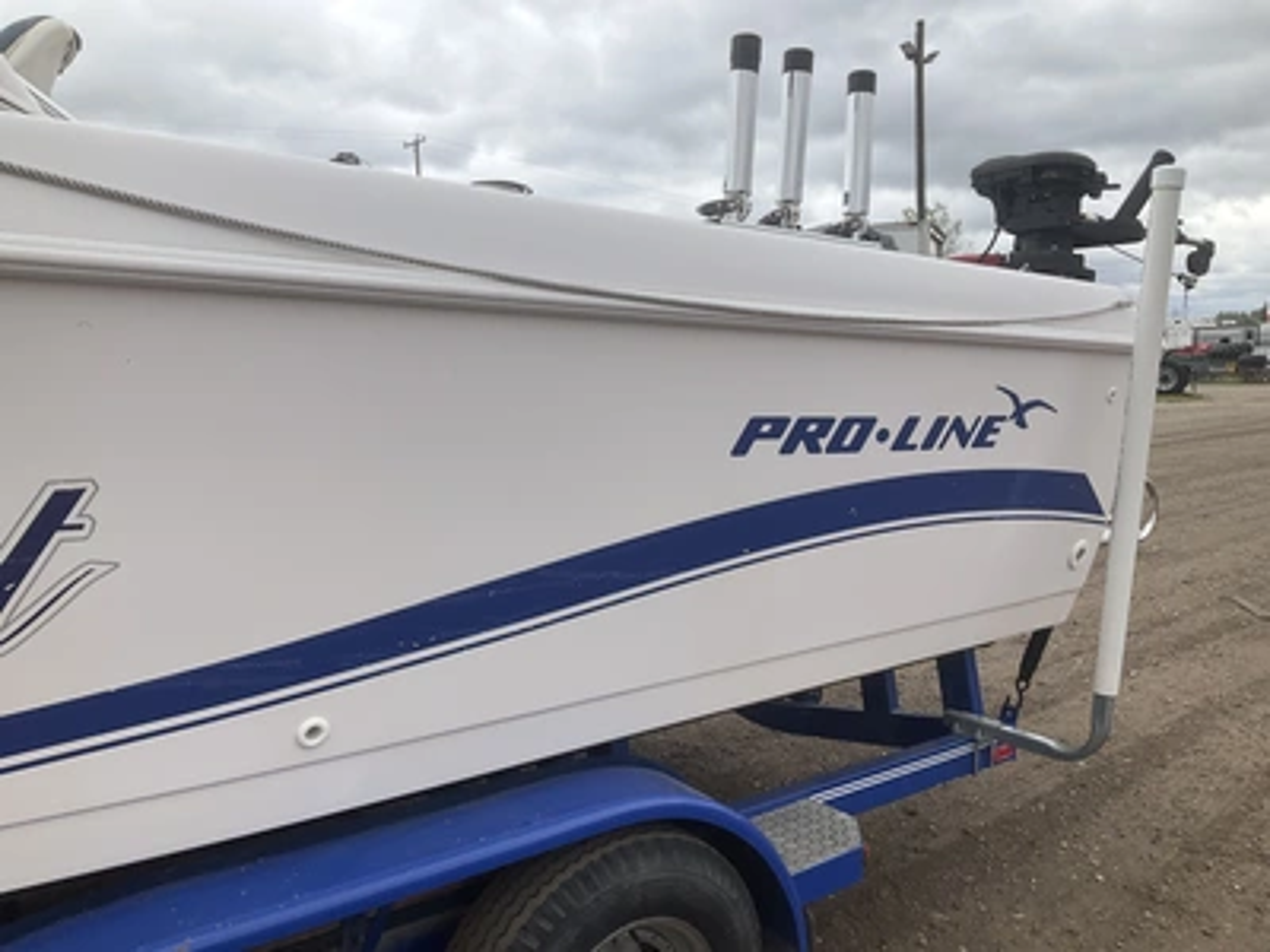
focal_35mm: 29
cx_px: 635
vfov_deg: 48.2
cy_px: 476
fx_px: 1064
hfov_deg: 61.7
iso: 25
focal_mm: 3
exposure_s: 1/1377
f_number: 1.8
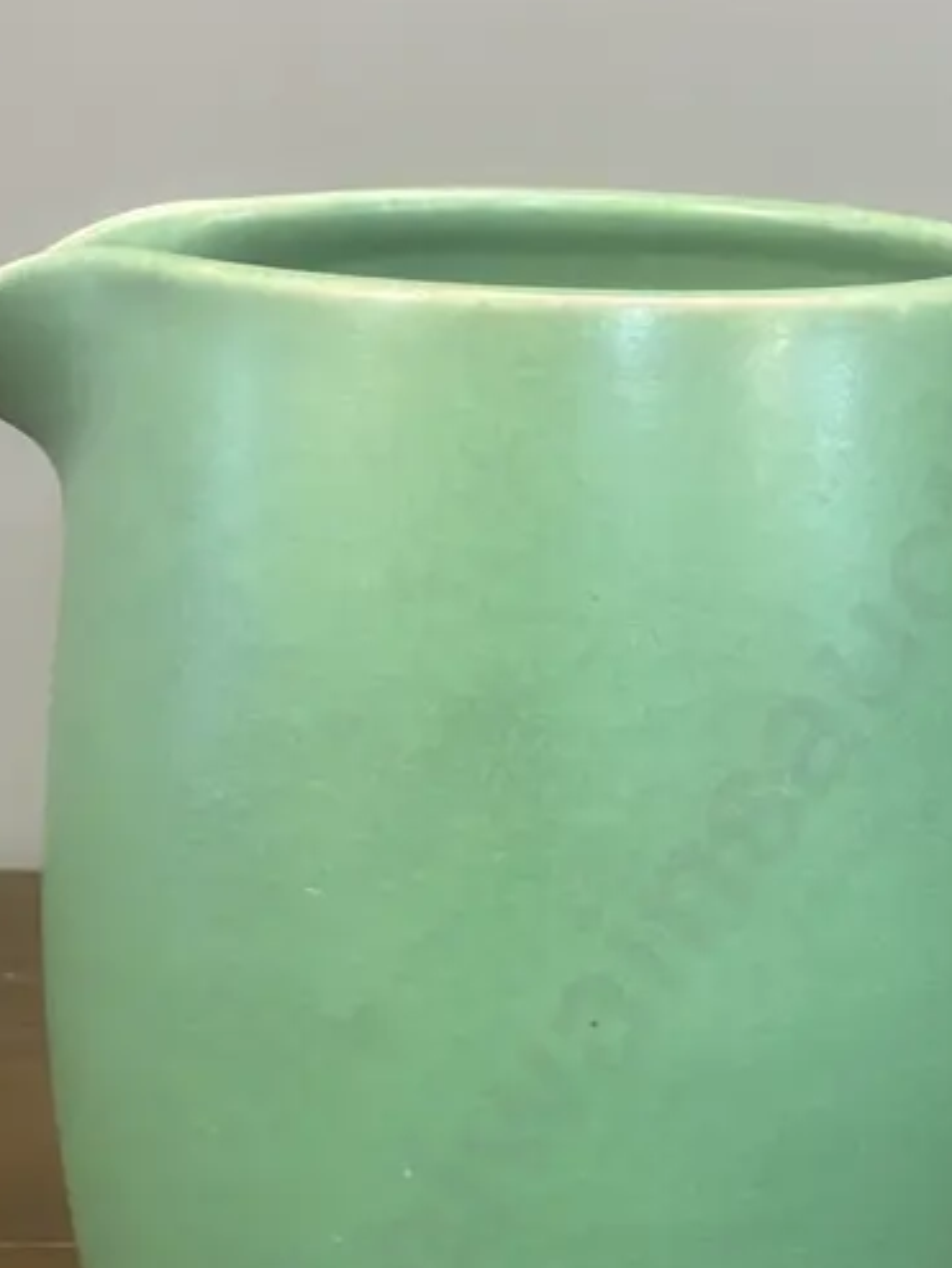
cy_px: 844
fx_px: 2125
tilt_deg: -20.6
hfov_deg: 24.9
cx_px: 731
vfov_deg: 32.9
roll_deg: -1.7
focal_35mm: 58
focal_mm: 3.99
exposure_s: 1/50
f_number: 1.8
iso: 200
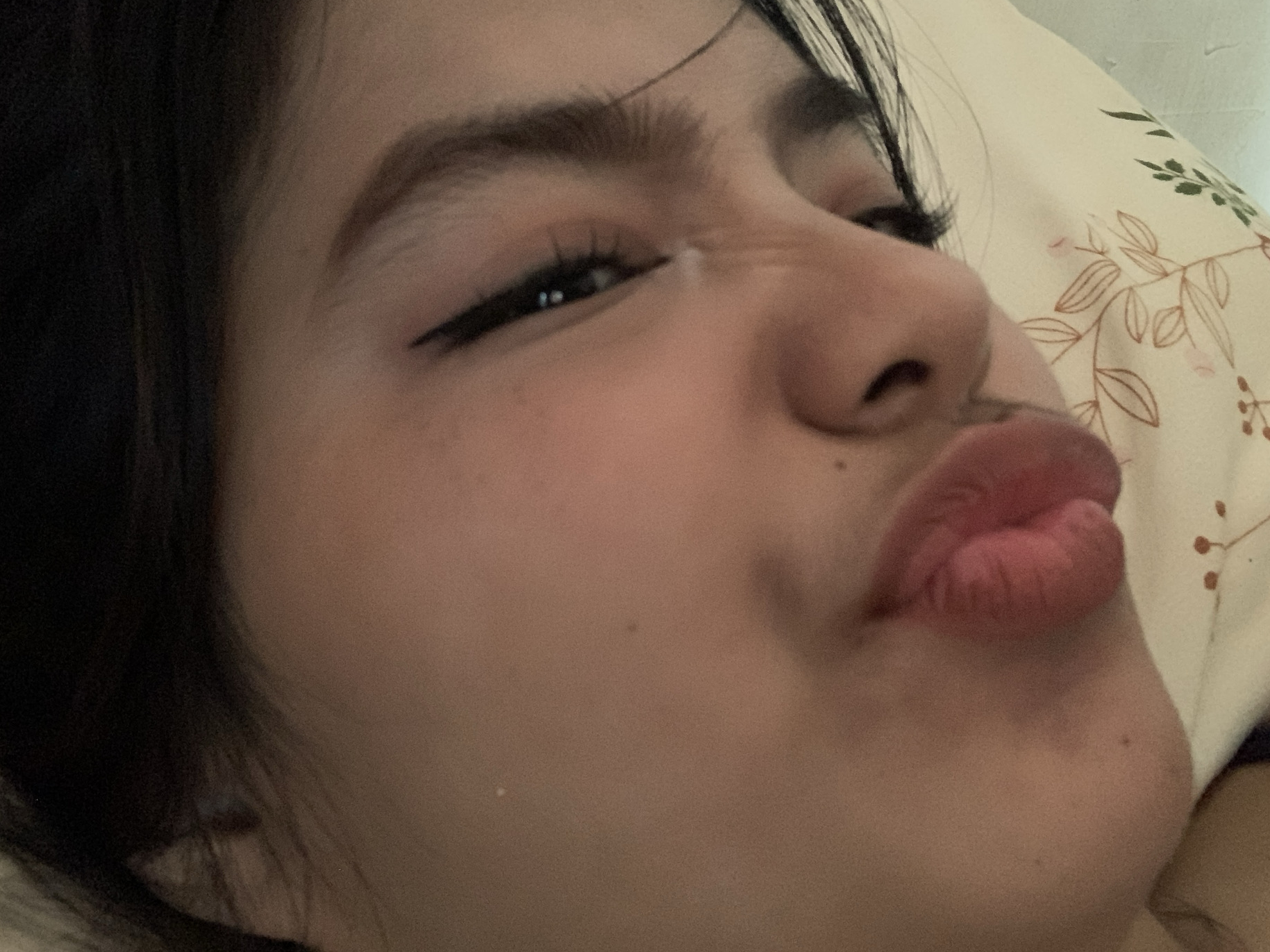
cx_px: 644
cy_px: 451
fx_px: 1284
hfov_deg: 52.6
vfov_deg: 40.7
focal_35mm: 35
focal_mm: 2.87
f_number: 2.2
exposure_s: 1/15
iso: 800
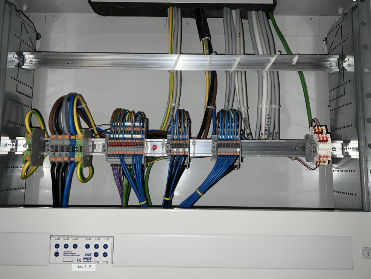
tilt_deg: +5.8
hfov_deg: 65.3
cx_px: 182
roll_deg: -0.5
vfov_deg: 51.4
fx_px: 289
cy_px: 135
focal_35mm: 27
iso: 40
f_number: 1.5
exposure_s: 1/4
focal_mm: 5.7
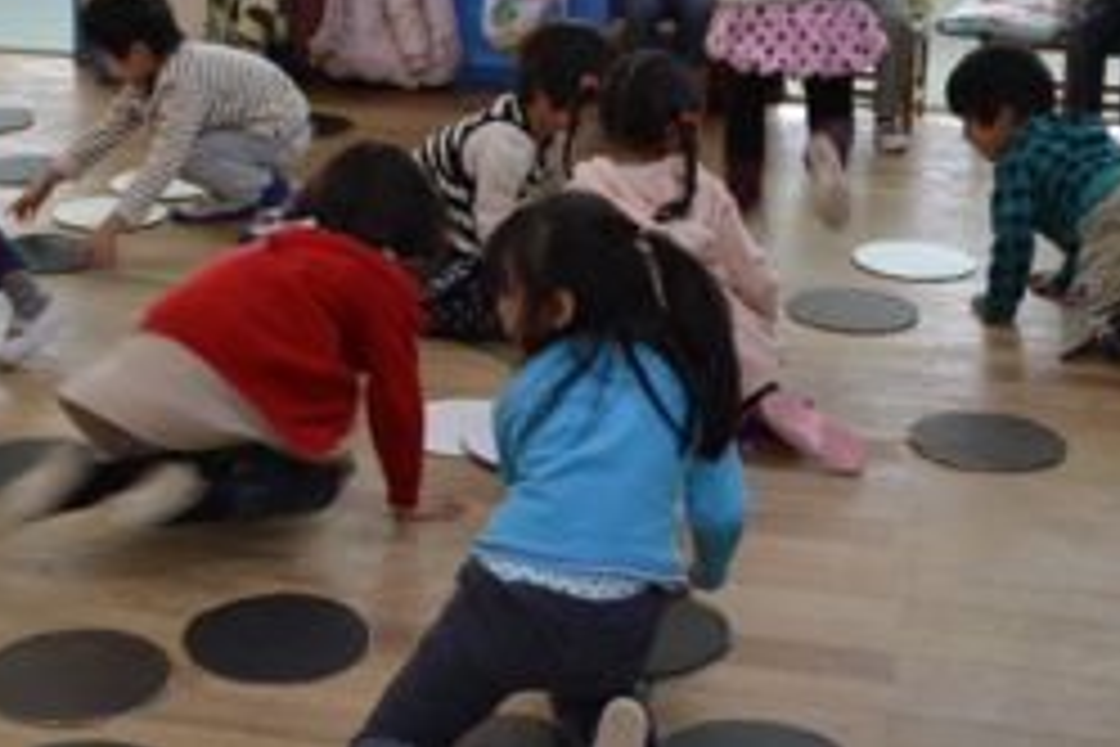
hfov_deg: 28.8
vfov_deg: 19.3
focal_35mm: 70
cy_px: 151
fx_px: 2171
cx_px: 418
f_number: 4.5
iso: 400
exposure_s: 1/50
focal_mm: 29
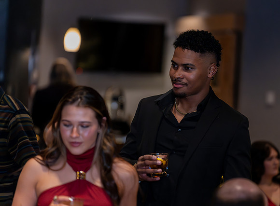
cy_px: 105
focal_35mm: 186
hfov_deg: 10.7
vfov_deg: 7.9
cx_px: 179
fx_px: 1492
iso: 6400
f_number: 2.8
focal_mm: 150
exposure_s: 1/400
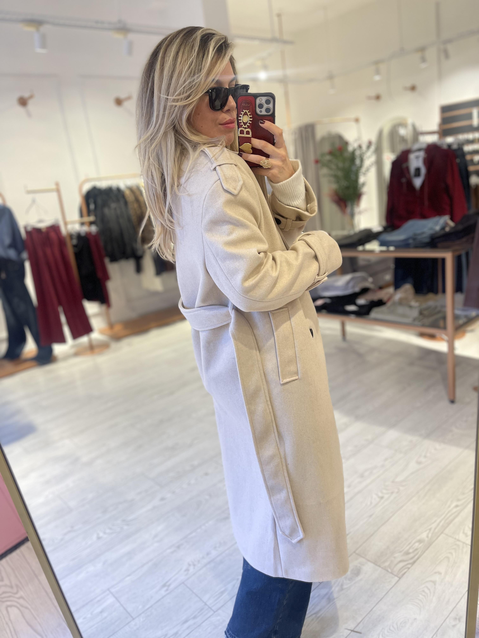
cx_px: 240
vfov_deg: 67.3
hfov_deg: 53.1
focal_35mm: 26
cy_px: 319
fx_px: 480
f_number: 1.6
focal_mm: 5.1
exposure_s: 1/100
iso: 80
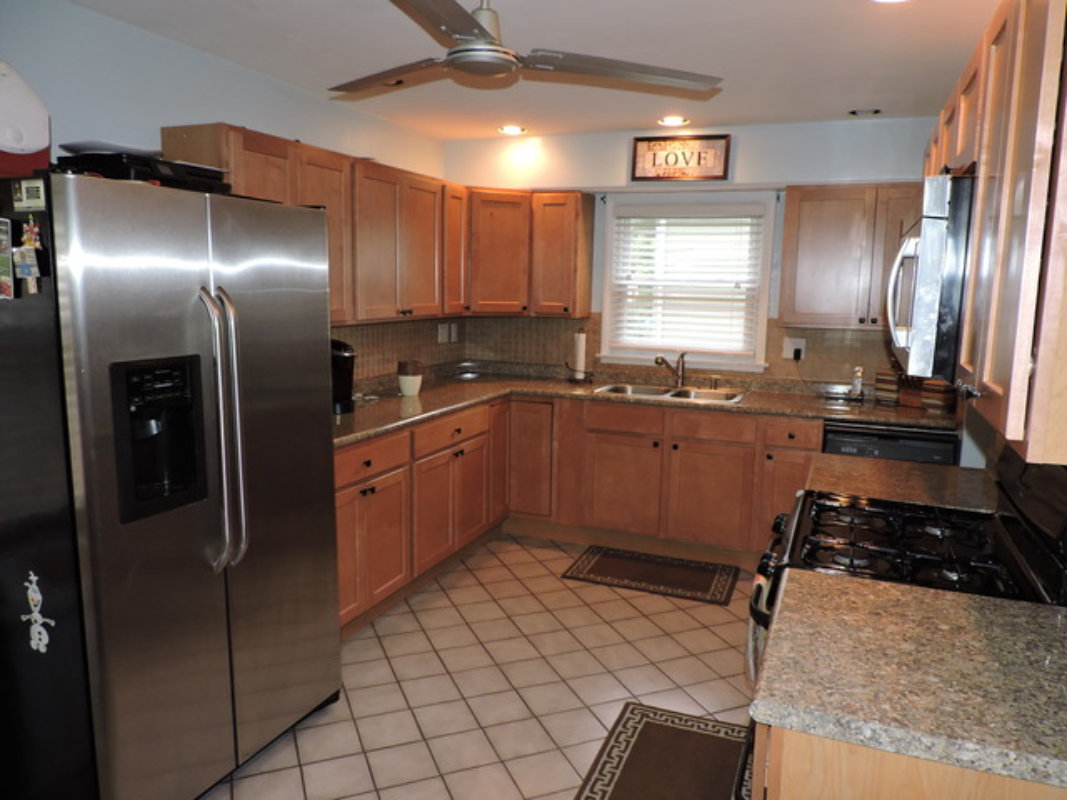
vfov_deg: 56.8
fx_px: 740
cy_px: 400
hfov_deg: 71.6
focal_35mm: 24
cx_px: 534
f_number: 3
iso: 200
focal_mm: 4.3
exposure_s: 1/30
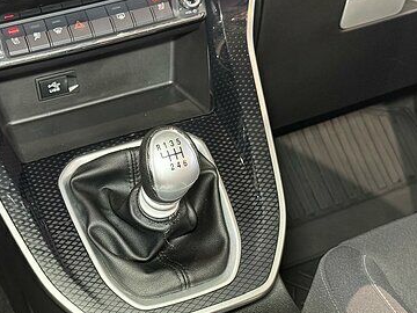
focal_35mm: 73
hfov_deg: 26.6
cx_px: 146
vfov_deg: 20.0
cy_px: 233
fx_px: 879
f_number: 1.78
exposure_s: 1/33
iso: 500
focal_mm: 6.76
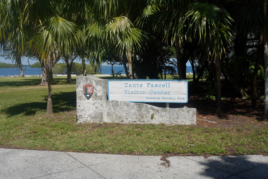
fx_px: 290
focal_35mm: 39
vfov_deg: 34.2
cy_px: 90
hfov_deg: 49.5
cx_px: 134
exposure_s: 1/100
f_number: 13
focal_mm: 39
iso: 100
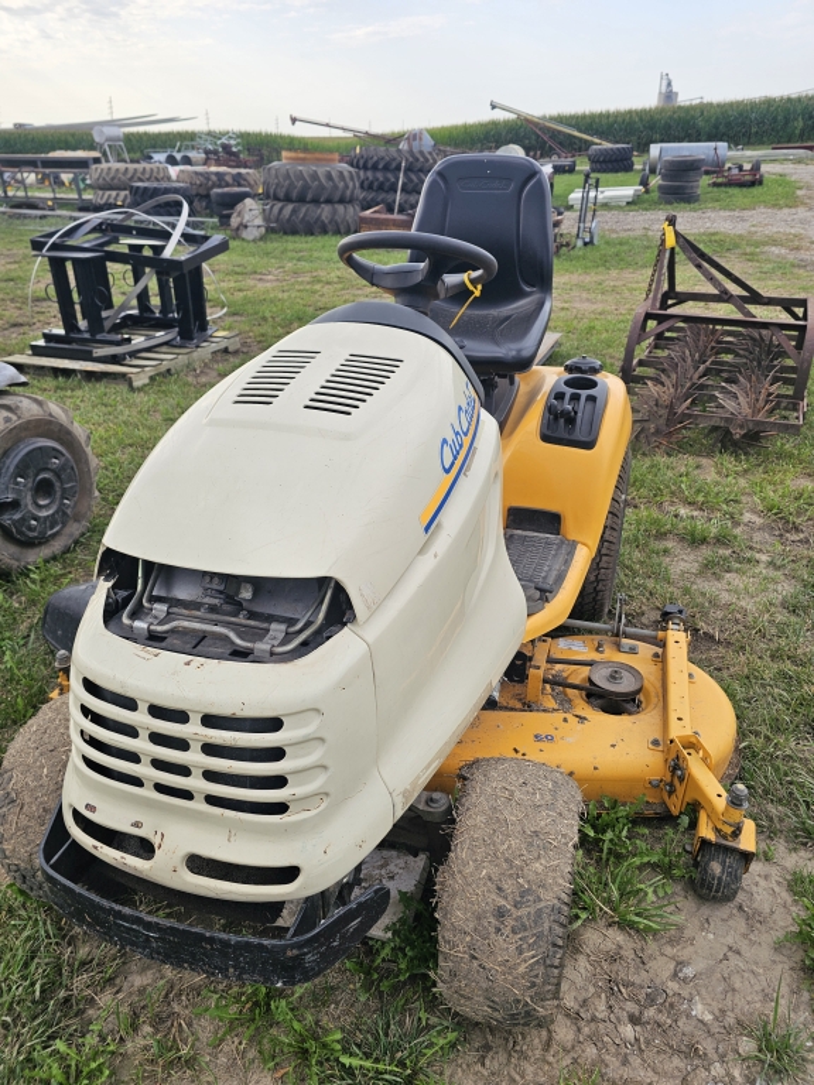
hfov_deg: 58.9
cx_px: 407
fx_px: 721
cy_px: 542
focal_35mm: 23
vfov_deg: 73.9
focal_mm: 6.3
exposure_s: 1/206
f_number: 1.7
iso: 10
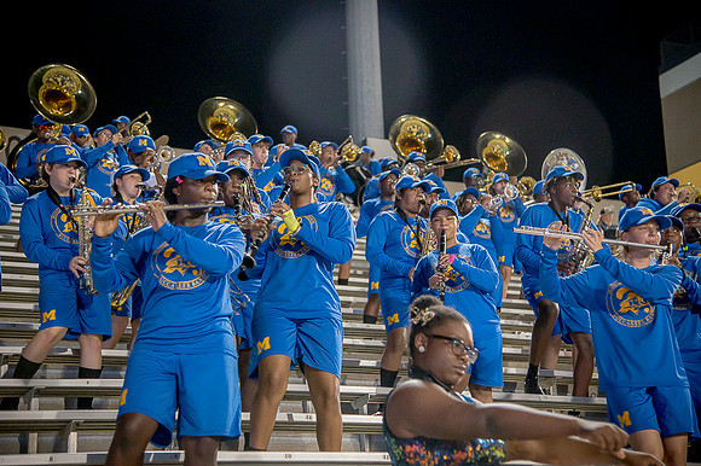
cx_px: 350
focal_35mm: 65
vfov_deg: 20.9
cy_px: 233
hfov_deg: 31.0
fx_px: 1265
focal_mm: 65
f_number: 4
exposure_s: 1/200
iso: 2000
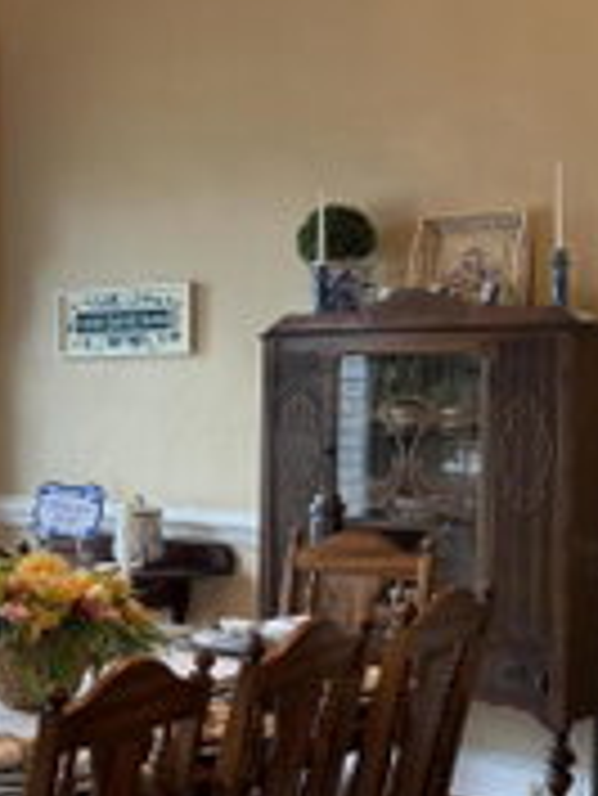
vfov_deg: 29.7
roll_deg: +1.8
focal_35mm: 65
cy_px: 486
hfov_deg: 20.7
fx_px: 1495
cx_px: -175
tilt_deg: -2.8
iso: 200
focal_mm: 6.76
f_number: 1.78
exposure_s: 1/120
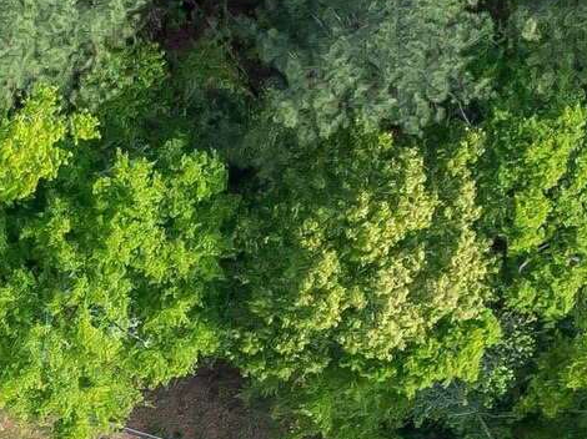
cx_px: -441
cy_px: 685
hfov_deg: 11.7
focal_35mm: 157
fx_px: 2661
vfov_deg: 9.2
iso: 100
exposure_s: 1/100
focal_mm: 12.29
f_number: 2.8
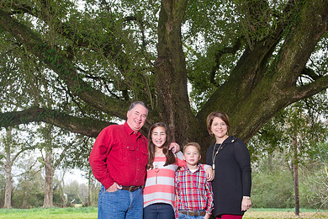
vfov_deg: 25.8
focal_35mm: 52
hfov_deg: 38.2
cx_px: 172
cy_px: 155
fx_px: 474
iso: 800
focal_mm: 35
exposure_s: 1/125
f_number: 5.6
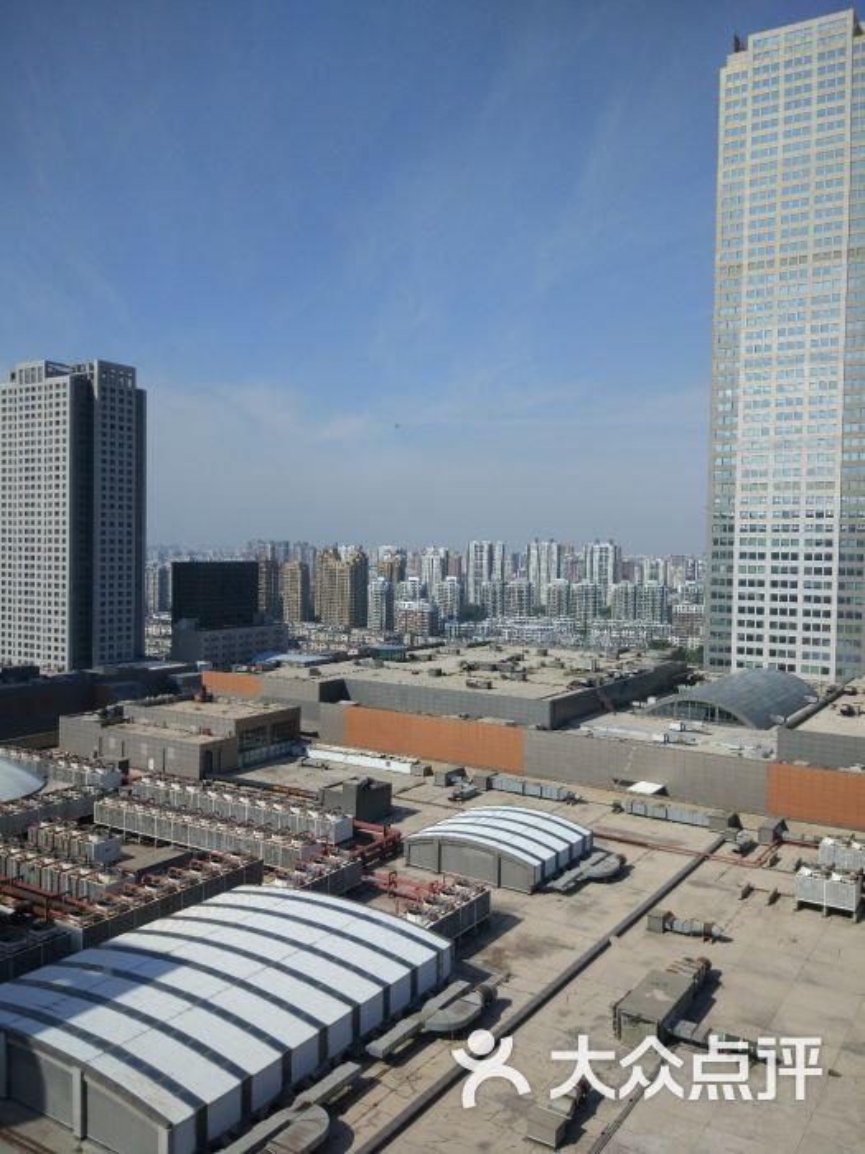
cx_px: 432
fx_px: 933
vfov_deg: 63.4
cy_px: 577
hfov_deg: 49.7
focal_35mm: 28
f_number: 2
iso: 100
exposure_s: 1/909
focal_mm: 4.26
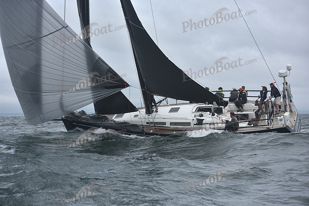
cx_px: 154
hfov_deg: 28.8
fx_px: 601
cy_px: 103
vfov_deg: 19.5
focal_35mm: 70
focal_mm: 70
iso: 200
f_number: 5
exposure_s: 1/1250
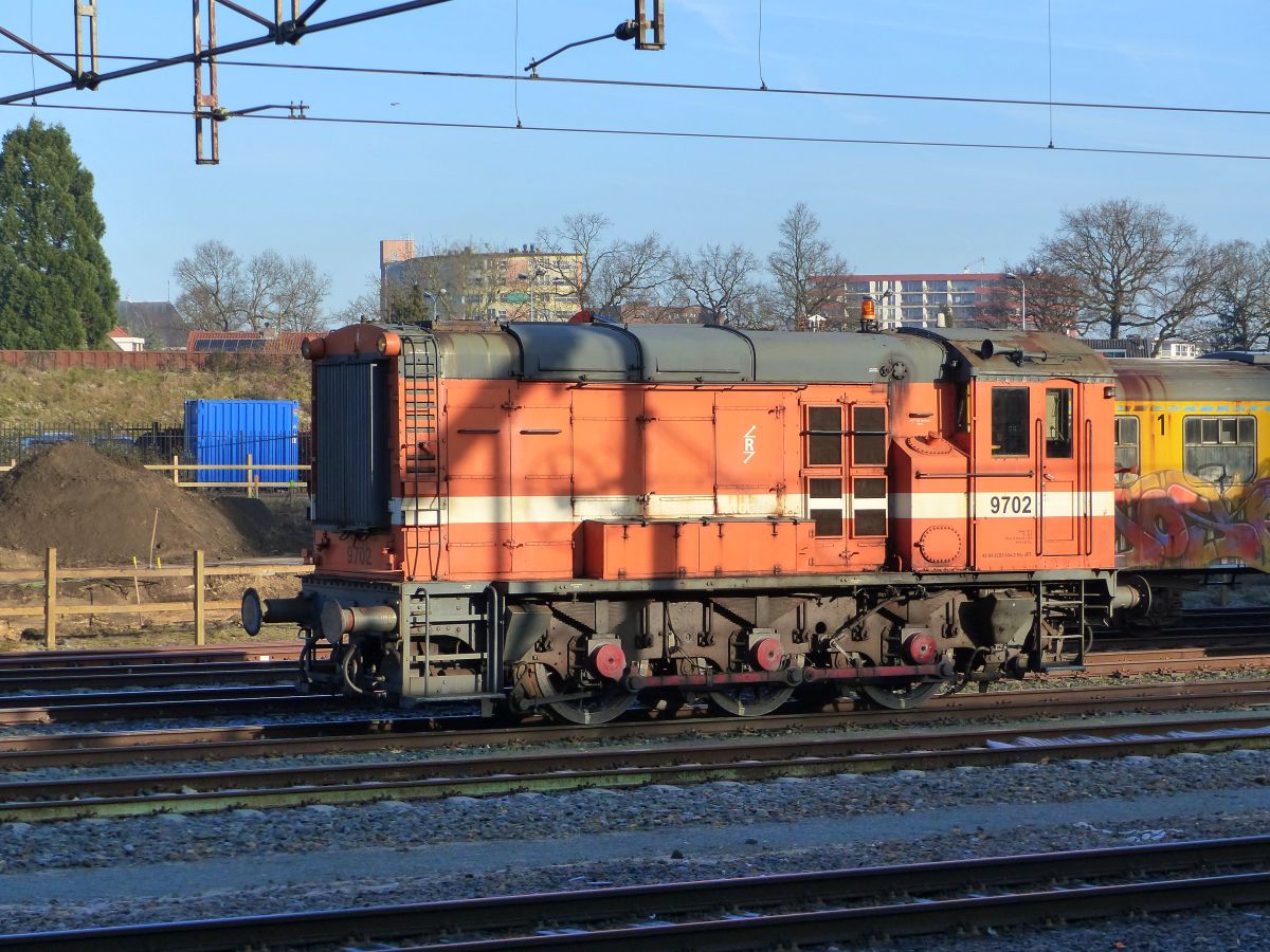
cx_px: 635
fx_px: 3559
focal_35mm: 97
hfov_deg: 20.2
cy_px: 476
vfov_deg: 15.2
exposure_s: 1/800
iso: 250
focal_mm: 17.4
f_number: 4
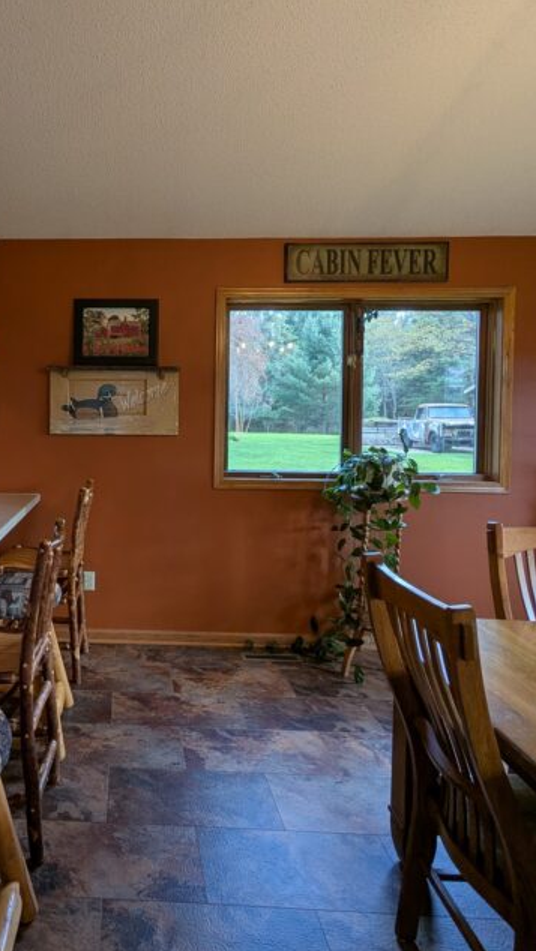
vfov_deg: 80.9
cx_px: 98
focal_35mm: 22
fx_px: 555
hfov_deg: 48.3
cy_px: 428
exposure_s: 1/120
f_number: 2.2
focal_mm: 2.35
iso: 93
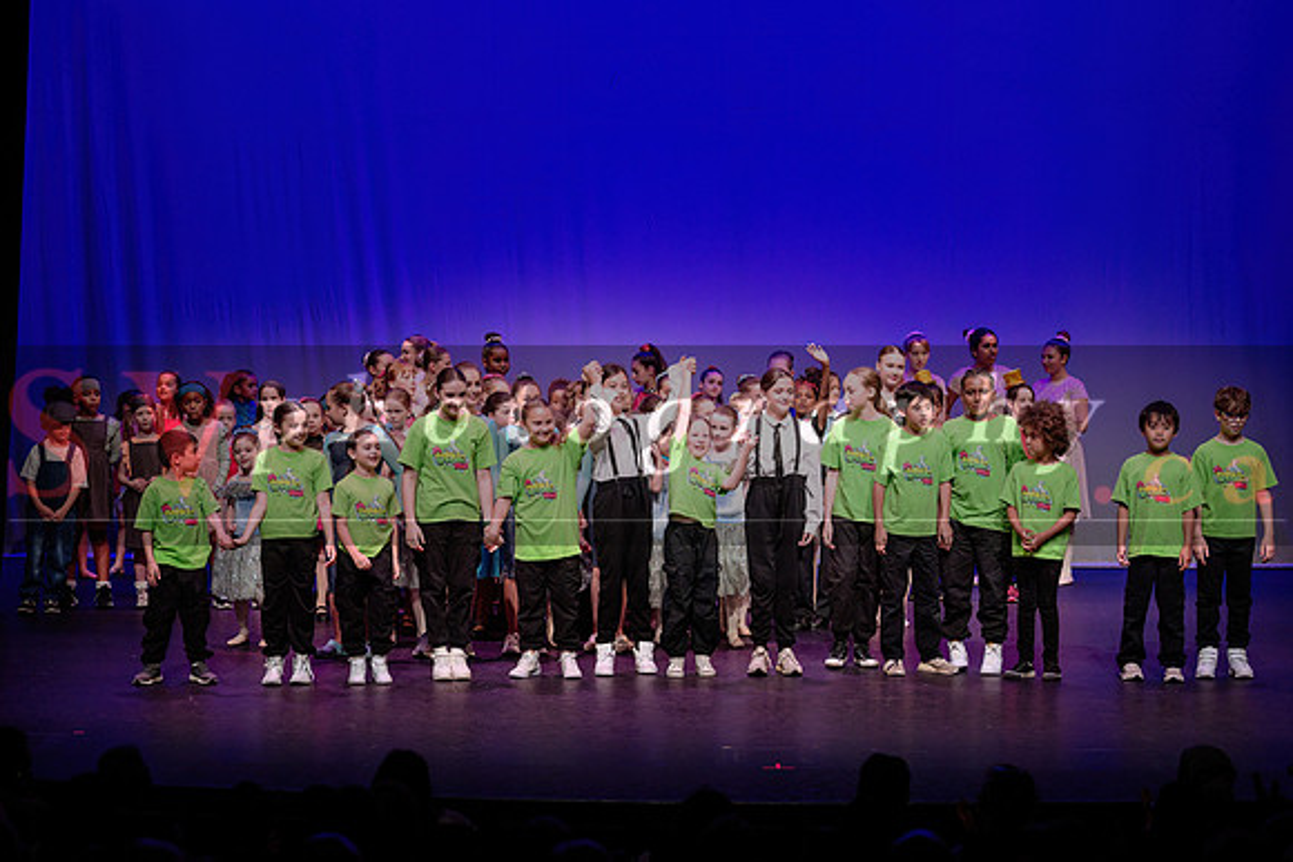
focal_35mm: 93
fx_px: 3341
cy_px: 468
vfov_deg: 14.7
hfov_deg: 21.9
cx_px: 647
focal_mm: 85
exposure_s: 1/640
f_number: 2.8
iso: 1000
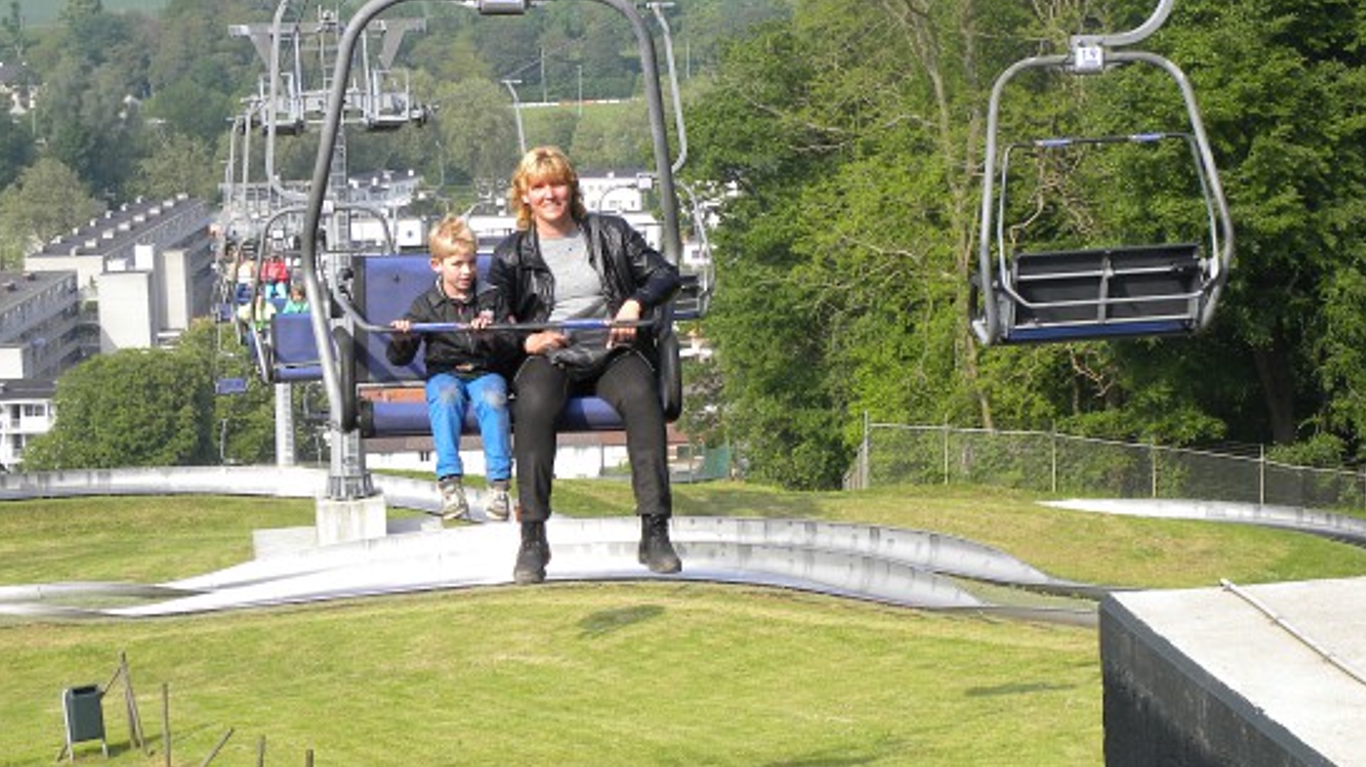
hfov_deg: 23.7
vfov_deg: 13.4
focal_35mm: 90
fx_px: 3258
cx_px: 702
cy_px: 221
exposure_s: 1/190
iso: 64
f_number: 5.6
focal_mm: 13.4
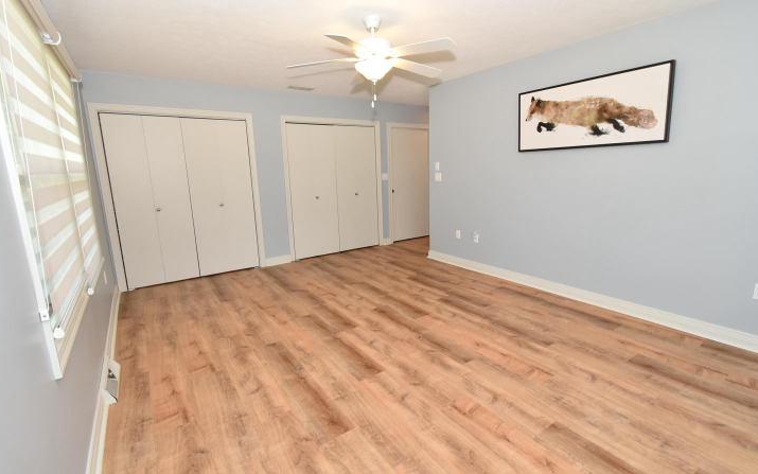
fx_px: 331
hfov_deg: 97.8
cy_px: 231
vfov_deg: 71.3
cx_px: 387
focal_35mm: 16
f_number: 9
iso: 400
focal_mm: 10
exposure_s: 1/15
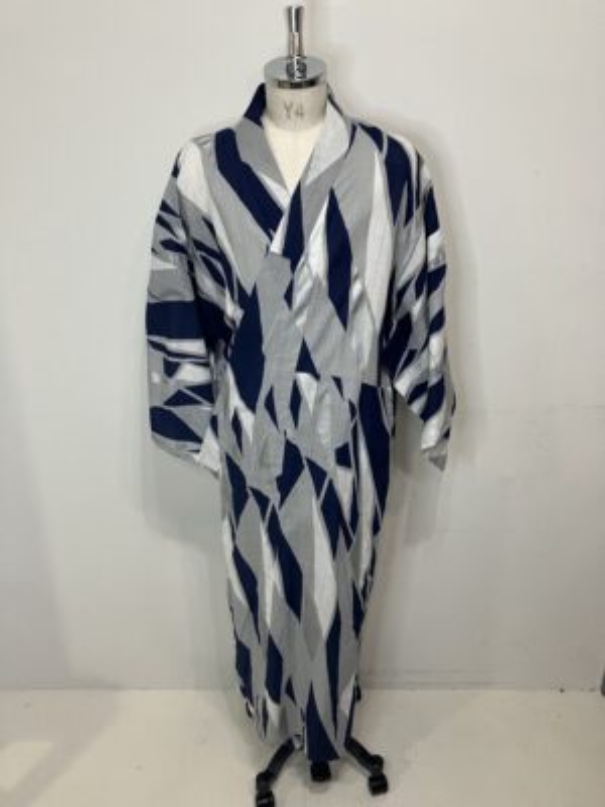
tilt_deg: -23.0
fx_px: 652
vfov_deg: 63.4
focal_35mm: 28
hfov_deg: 49.7
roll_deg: +0.6
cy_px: 404
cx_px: 302
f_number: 1.8
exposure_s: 1/50
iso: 80
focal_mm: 3.99
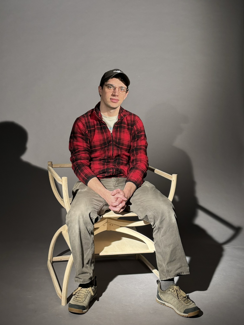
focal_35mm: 26
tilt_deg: -6.7
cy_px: 162
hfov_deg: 53.1
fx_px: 244
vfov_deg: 67.3
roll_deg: -1.3
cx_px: 122
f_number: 1.6
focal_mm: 5.96
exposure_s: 1/120
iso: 100
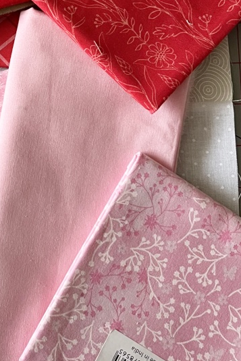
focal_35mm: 69
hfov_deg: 19.3
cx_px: 10
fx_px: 692
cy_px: 80
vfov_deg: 28.7
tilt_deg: -83.6
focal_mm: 5.1
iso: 320
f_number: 1.6
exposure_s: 1/60
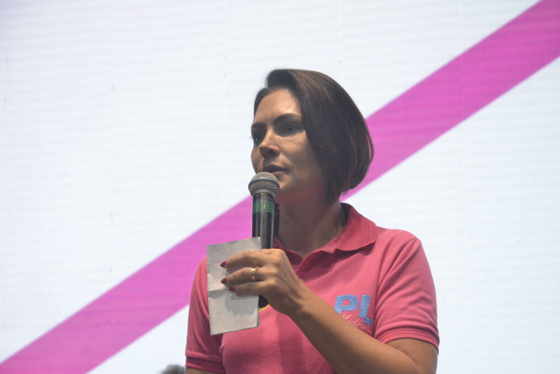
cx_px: 282
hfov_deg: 16.9
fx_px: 1883
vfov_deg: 11.3
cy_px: 187
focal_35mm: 121
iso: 4000
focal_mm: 80
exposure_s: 1/400
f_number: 7.1
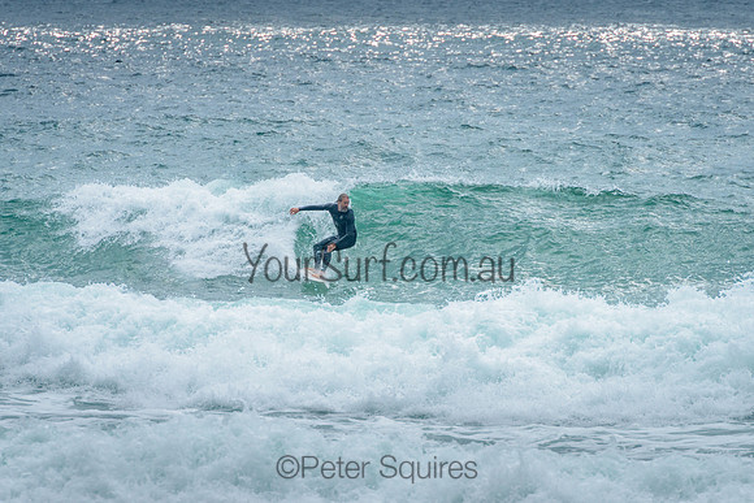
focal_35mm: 490
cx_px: 398
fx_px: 10268
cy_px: 224
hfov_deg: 4.2
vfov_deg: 2.8
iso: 500
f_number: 10
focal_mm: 400
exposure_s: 1/1600
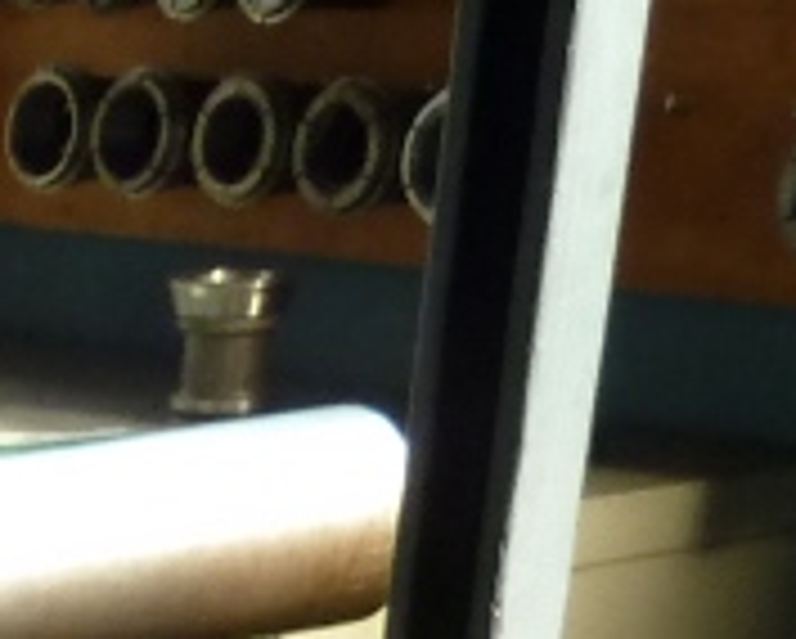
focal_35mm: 141
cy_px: 1701
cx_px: -1007
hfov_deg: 11.6
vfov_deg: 9.4
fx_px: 3325
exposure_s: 1/30
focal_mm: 4.1
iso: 200
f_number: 3.3
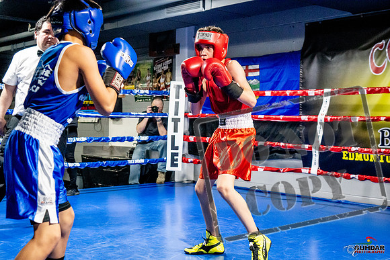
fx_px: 563
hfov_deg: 38.2
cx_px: 195
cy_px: 130
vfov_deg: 26.0
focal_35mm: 52
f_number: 2.8
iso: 5000
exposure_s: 1/800
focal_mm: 35
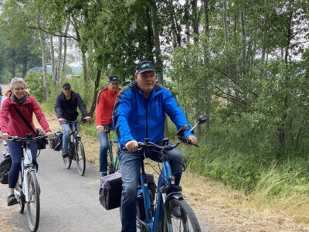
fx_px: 464
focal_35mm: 52
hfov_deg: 36.8
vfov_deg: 28.0
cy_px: 116
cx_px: 154
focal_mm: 6
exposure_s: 1/149
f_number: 2
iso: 20
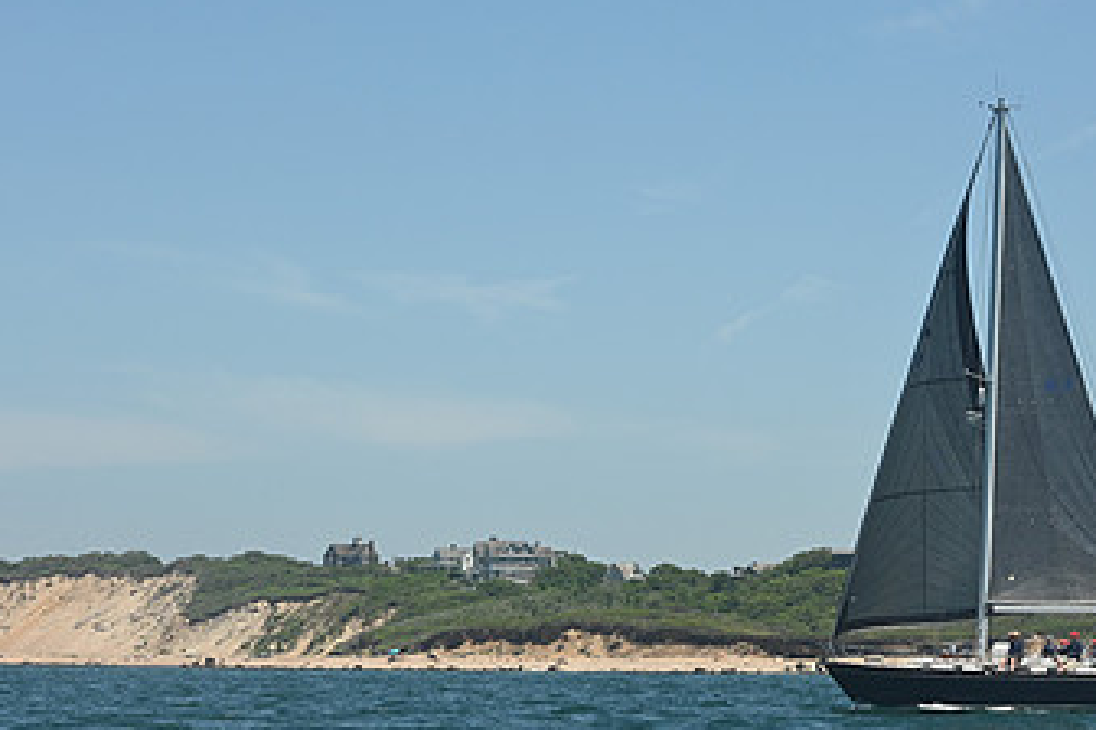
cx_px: 656
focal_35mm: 121
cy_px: 272
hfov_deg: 16.9
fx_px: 3683
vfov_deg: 11.3
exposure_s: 1/1000
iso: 320
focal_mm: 70
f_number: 8
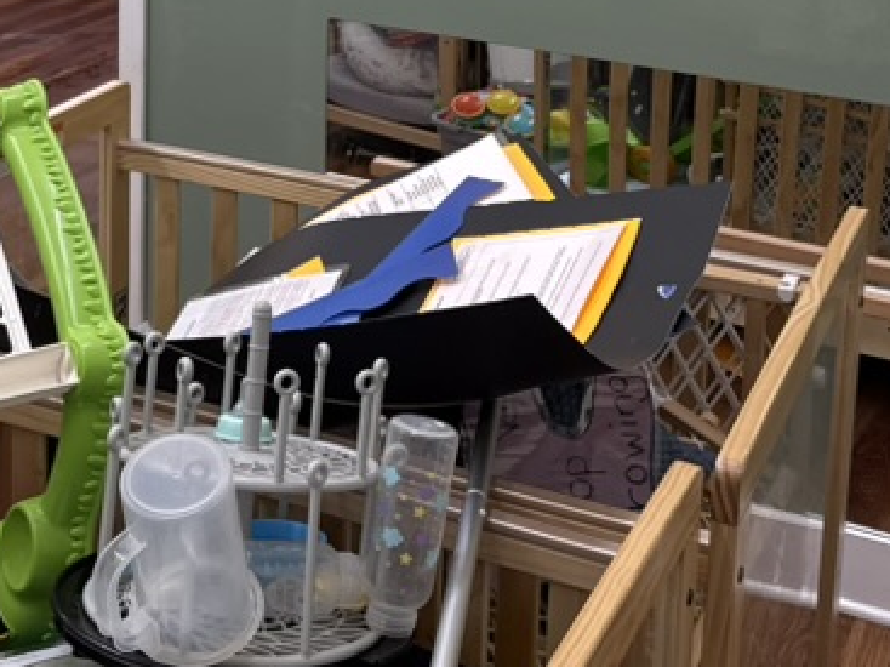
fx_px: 1722
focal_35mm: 67
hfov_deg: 28.7
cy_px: -109
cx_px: 281
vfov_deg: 20.6
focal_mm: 6.76
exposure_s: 1/120
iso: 125
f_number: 1.78
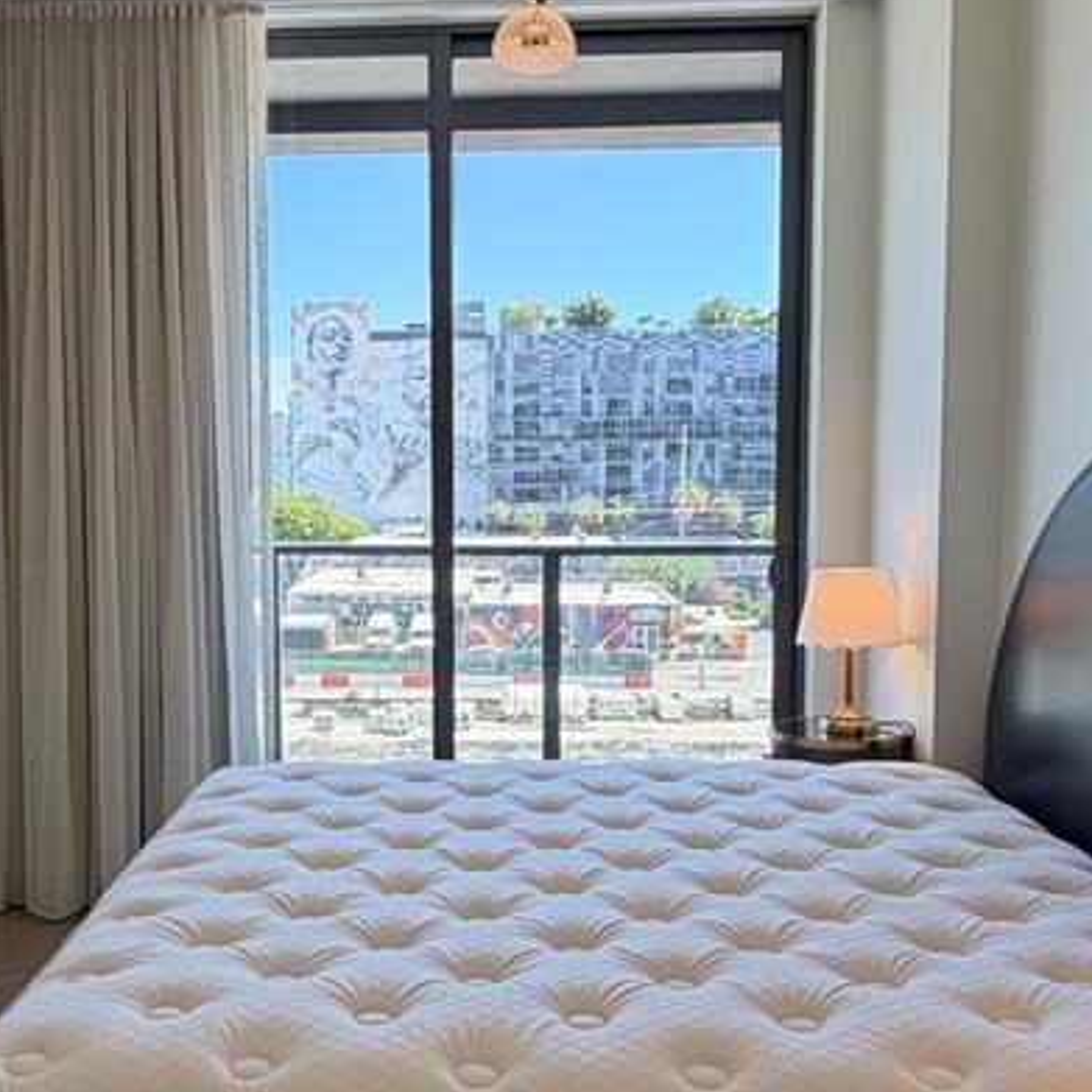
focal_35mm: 38
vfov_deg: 43.8
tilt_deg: -5.2
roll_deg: +0.5
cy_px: 581
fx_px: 1356
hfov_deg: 43.6
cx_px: 430
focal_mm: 2.22
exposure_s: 1/120
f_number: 2.2
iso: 80
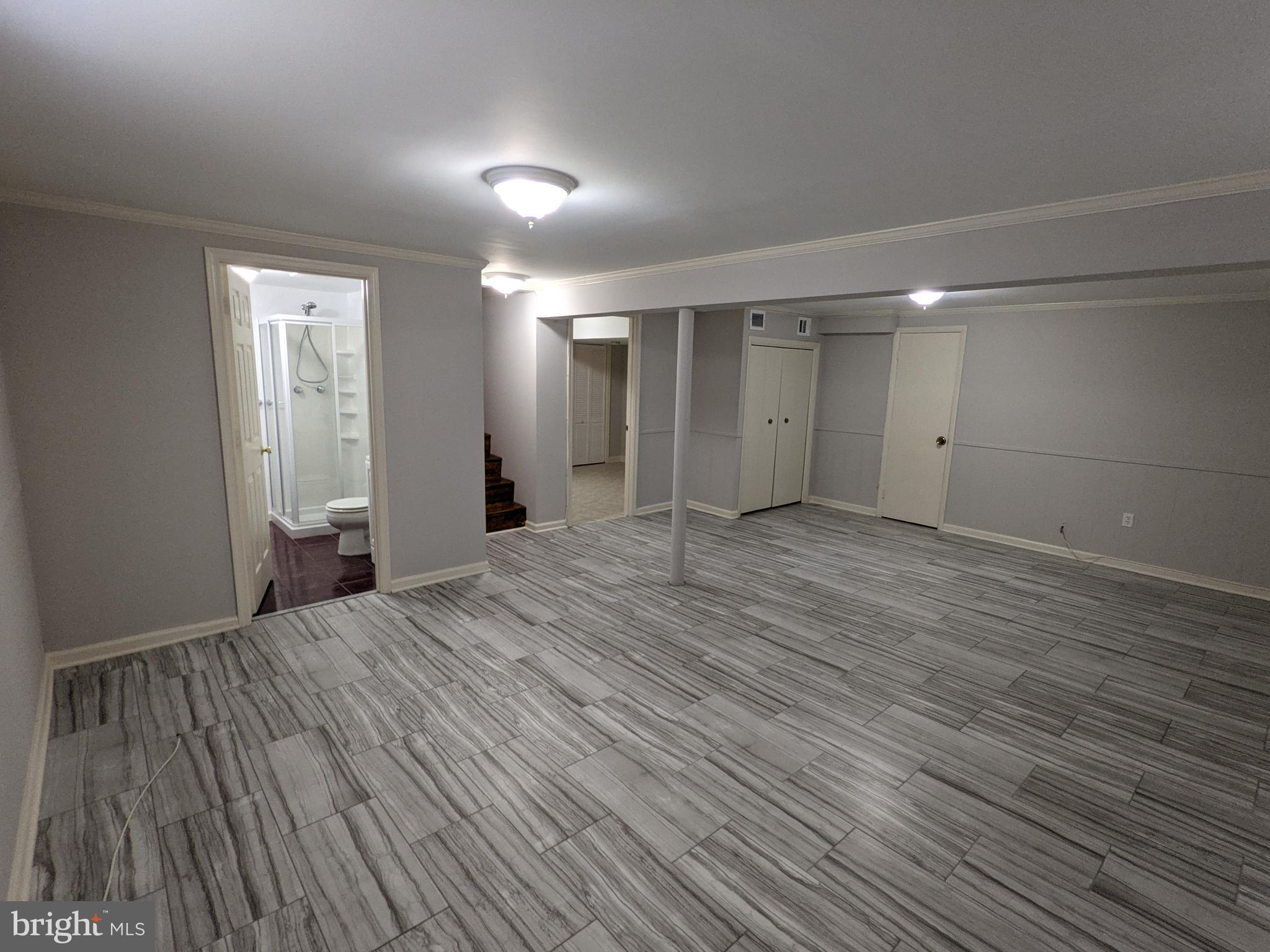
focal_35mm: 16
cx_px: 635
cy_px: 476
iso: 104
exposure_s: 1/40
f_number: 2.2
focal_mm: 2.22
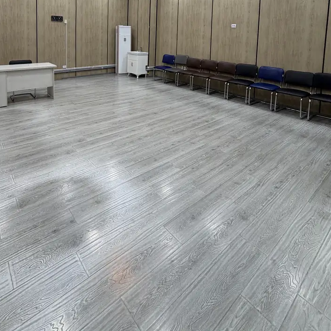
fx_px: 227
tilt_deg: -3.8
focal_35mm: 21
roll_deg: -1.1
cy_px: 51
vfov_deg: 63.7
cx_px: 133
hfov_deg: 71.4
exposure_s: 1/100
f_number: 2.2
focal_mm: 2.22
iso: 100
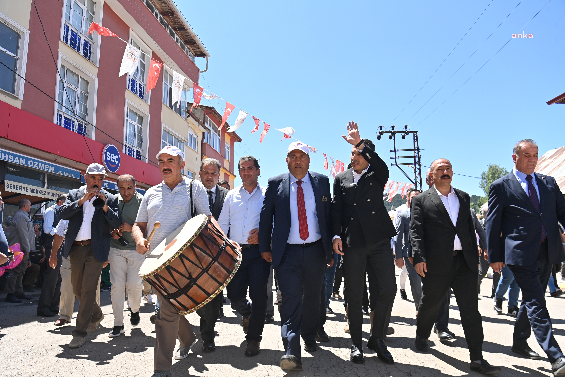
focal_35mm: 24
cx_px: 282
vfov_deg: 53.1
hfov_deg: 73.7
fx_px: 377
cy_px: 188
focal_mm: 24
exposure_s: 1/250
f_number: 5.6
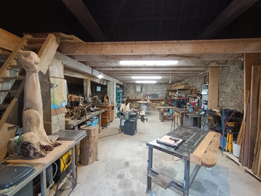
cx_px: 130
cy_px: 98
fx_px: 113
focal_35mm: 15
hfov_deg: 98.2
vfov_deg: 81.7
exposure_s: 1/33.3
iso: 467
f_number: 2.2
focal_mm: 1.65
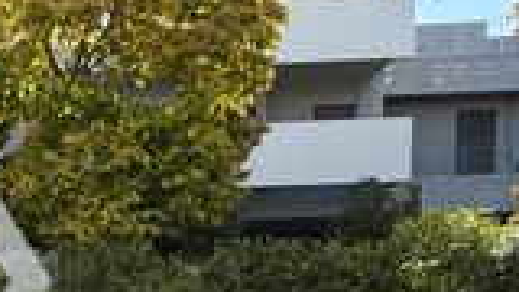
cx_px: -45
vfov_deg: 17.8
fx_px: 839
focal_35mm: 61
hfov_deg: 30.8
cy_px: 432
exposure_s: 1/564
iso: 64
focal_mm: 2.22
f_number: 2.2
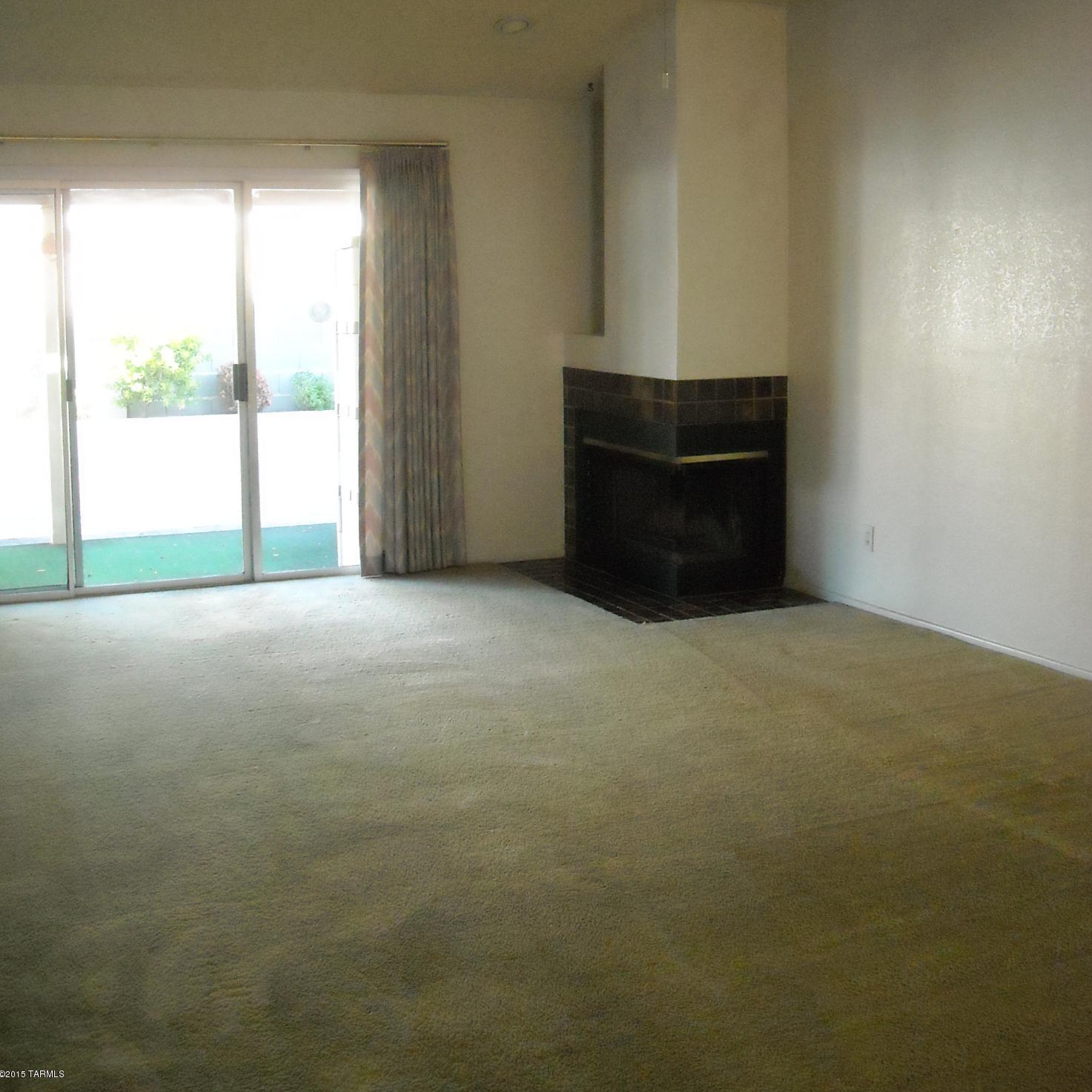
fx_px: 1499
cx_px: 550
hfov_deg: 40.0
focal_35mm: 42
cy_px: 380
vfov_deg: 39.6
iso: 766
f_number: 2.8
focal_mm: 5.7
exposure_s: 1/148
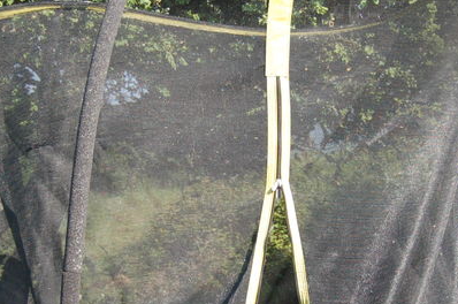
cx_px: 221
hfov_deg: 24.5
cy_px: 261
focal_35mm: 83
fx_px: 1054
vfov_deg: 16.2
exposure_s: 1/500
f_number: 3.8
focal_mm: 22
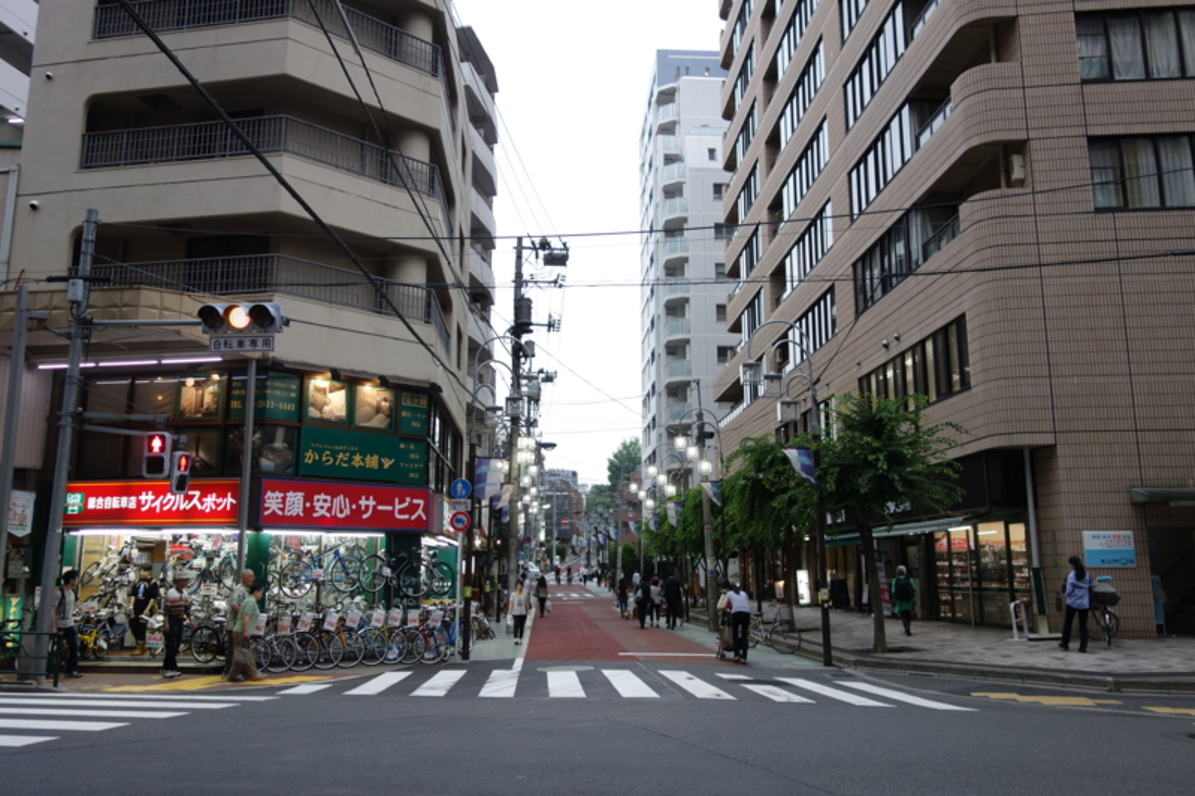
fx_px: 929
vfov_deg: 46.4
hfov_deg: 65.5
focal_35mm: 28
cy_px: 398
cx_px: 598
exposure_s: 1/200
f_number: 2
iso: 250
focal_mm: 10.4
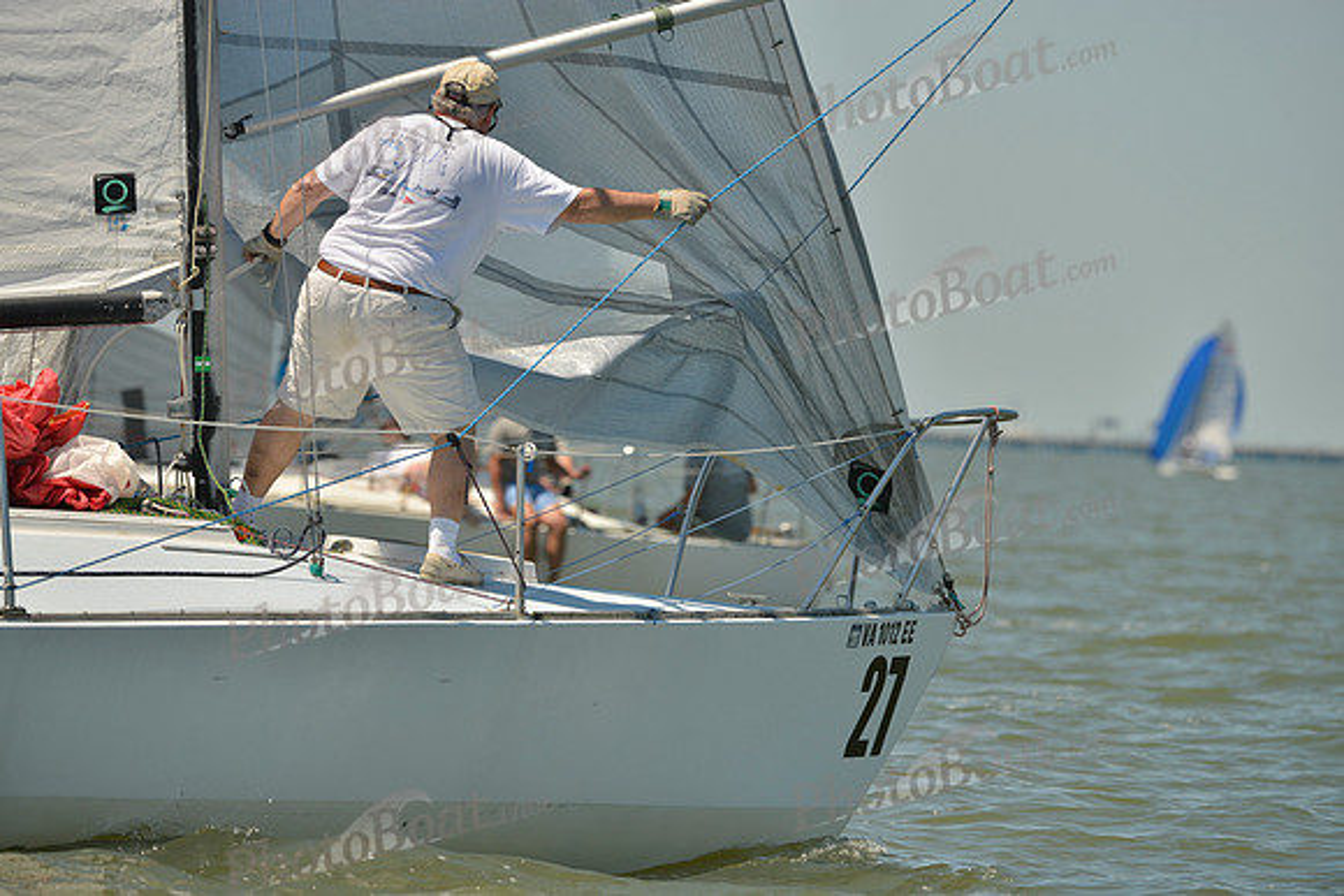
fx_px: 11575
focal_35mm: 310
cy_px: 448
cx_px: 672
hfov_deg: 6.6
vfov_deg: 4.4
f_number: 6.3
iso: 200
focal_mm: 310
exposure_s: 1/1250
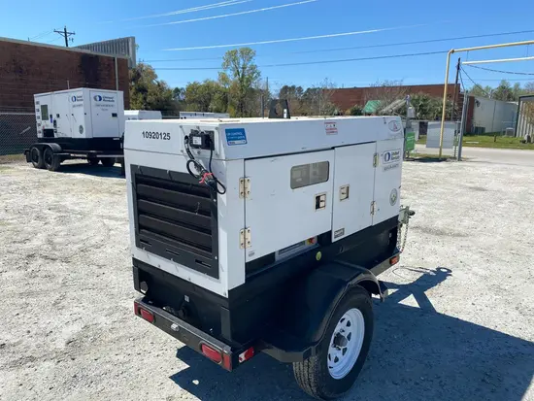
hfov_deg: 67.3
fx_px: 401
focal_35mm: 26
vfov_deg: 53.1
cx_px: 267
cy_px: 200
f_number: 1.8
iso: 32
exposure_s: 1/3401
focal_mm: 4.25
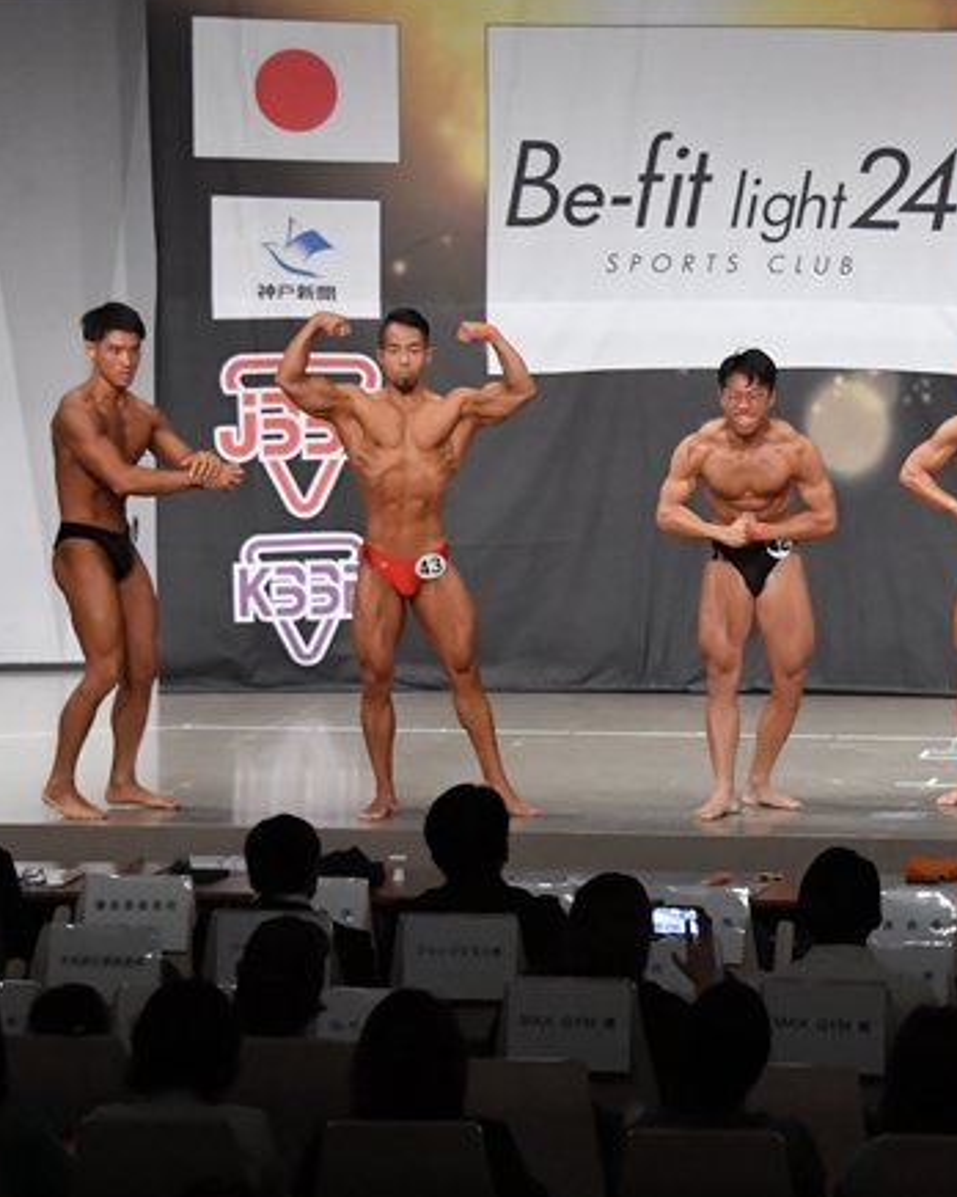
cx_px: 909
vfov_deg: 14.1
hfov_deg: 11.2
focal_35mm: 137
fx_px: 4850
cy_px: 539
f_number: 5.6
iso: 6400
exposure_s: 1/400
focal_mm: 55
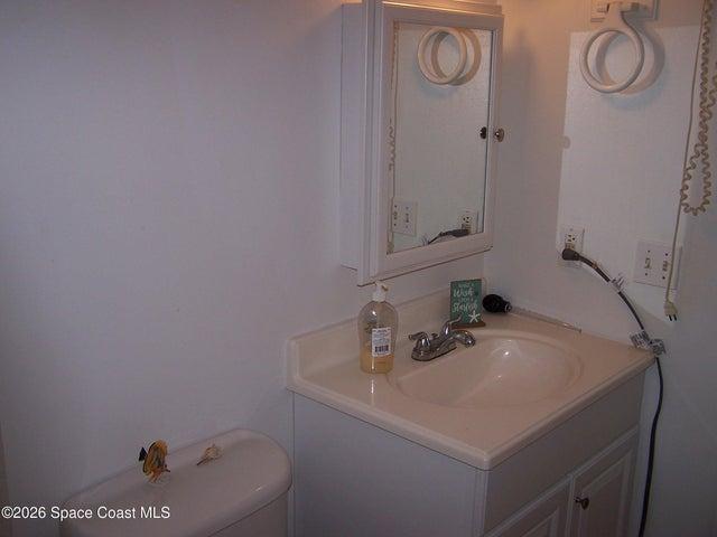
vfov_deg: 37.7
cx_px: 358
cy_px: 268
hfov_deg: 49.0
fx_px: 787
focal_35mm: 38
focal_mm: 6.3
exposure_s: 1/60
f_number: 2.8
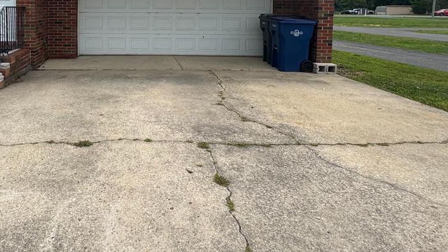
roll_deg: -0.4
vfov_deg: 35.6
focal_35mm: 31
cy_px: 26
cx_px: 124
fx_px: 368
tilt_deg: -3.5
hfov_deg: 60.0
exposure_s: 1/1323
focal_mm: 2.22
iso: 50
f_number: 2.2
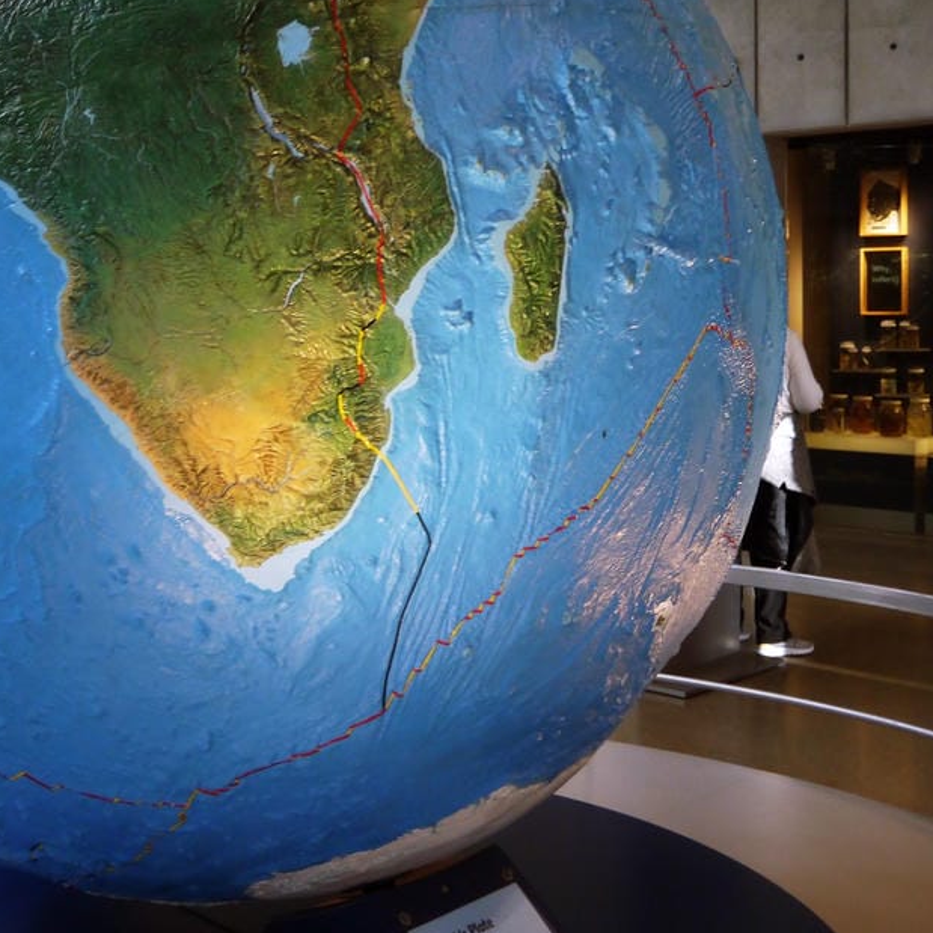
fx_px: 1464
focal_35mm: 48
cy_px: 333
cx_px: 223
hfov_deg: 34.5
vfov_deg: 35.1
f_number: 3.5
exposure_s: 1/60
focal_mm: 14
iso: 500
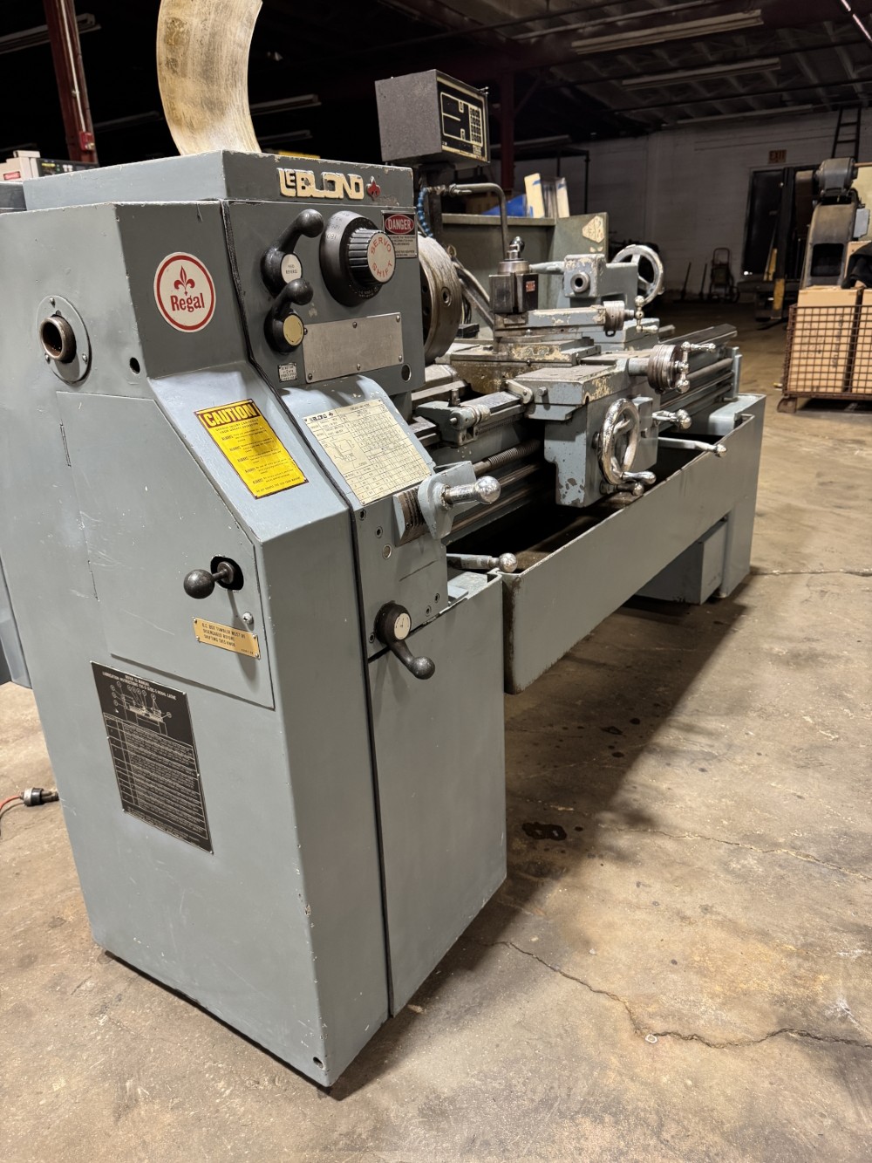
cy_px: 582
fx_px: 806
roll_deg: +3.3
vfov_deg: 71.6
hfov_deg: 56.8
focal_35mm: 24
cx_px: 436
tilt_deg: -21.4
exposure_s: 1/60
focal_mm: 6.76
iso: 200
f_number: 1.78
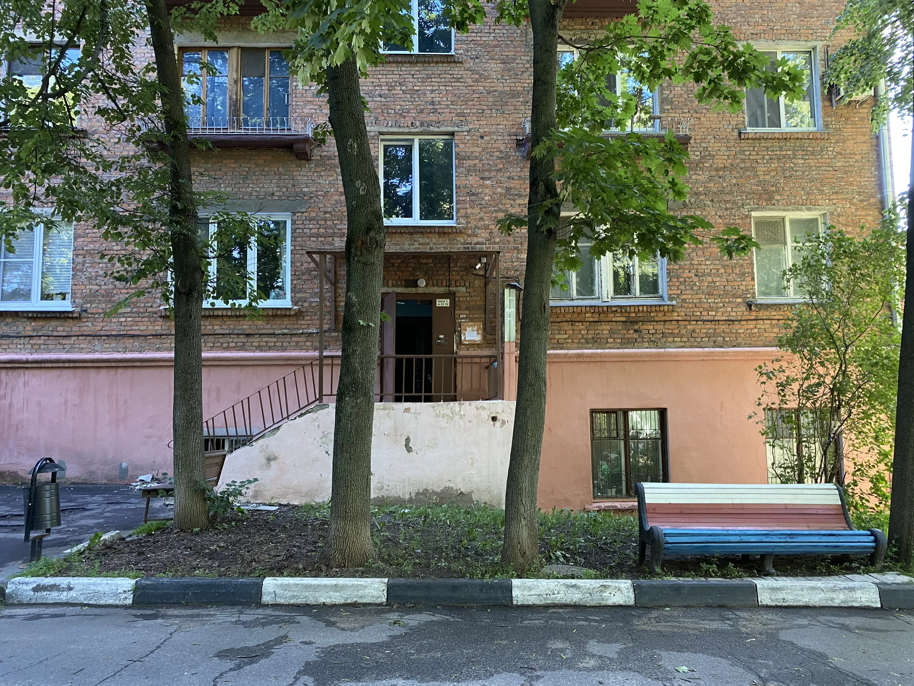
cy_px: 343
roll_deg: +0.6
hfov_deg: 67.3
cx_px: 457
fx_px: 687
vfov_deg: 53.1
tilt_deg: +5.3
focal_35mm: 26
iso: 125
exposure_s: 1/94
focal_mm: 4.25
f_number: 1.8
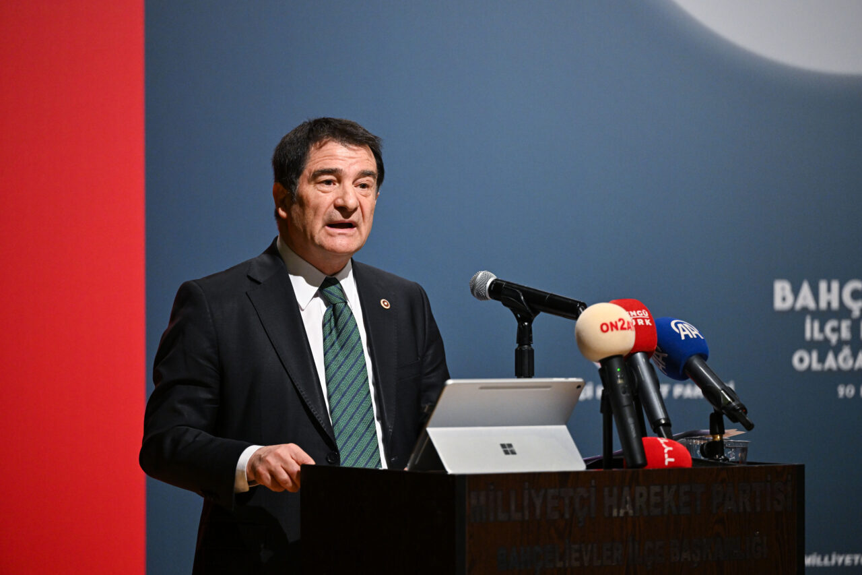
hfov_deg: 10.3
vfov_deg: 6.9
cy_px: 288
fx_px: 4788
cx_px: 431
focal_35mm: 200
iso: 3200
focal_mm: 200
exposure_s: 1/320
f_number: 2.8
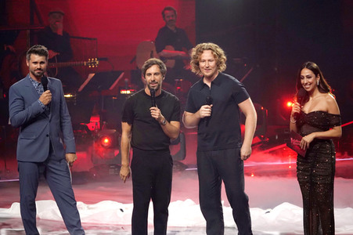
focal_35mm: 252
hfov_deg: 8.2
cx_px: 176
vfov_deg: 5.4
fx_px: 2469
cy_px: 118
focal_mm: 252
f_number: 5.6
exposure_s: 1/160
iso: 3200
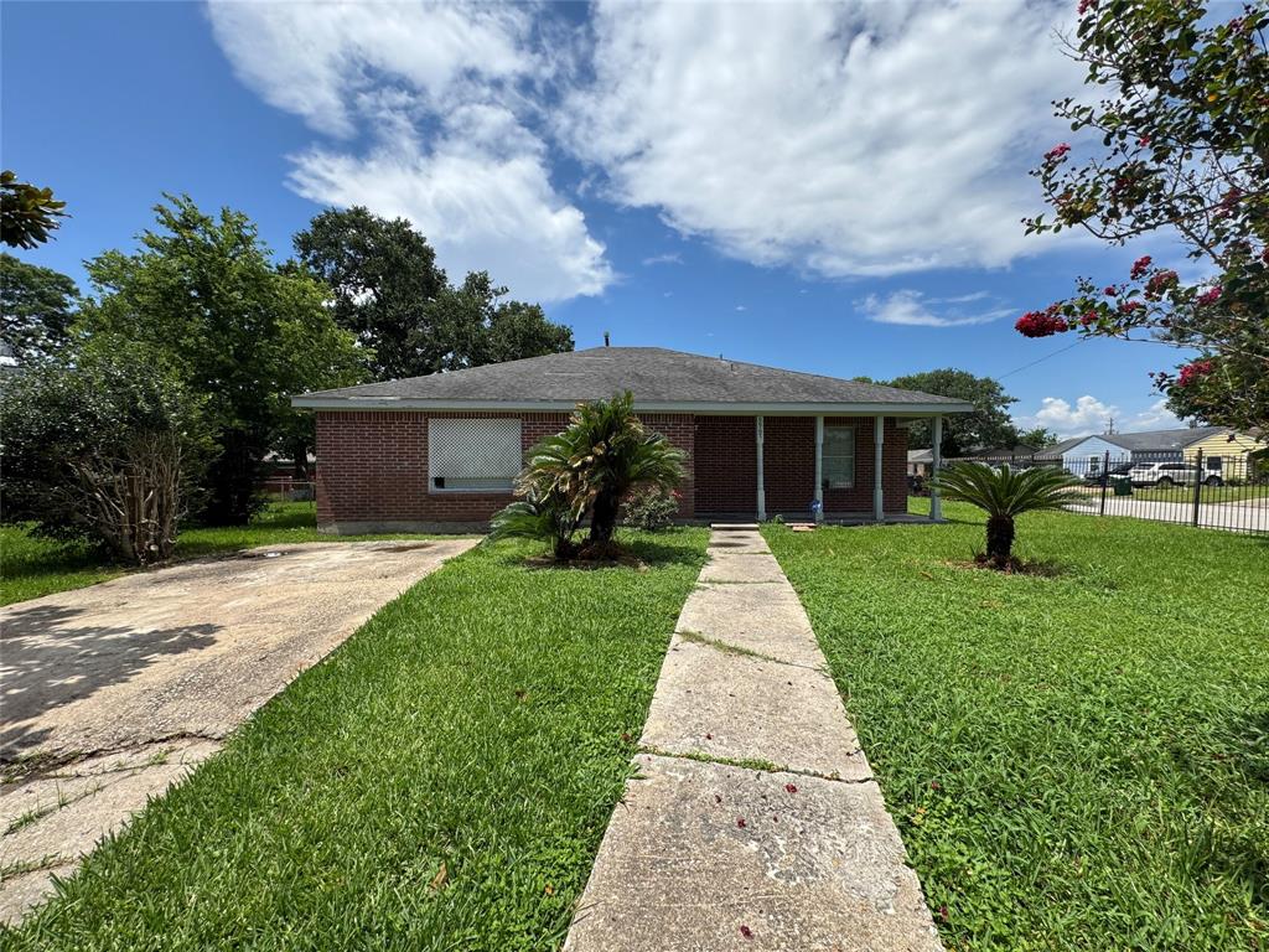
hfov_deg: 102.1
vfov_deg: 85.7
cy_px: 476
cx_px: 634
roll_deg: +0.5
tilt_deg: +0.3
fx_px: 513
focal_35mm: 14
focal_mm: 2.22
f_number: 2.2
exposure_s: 1/1748
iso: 40
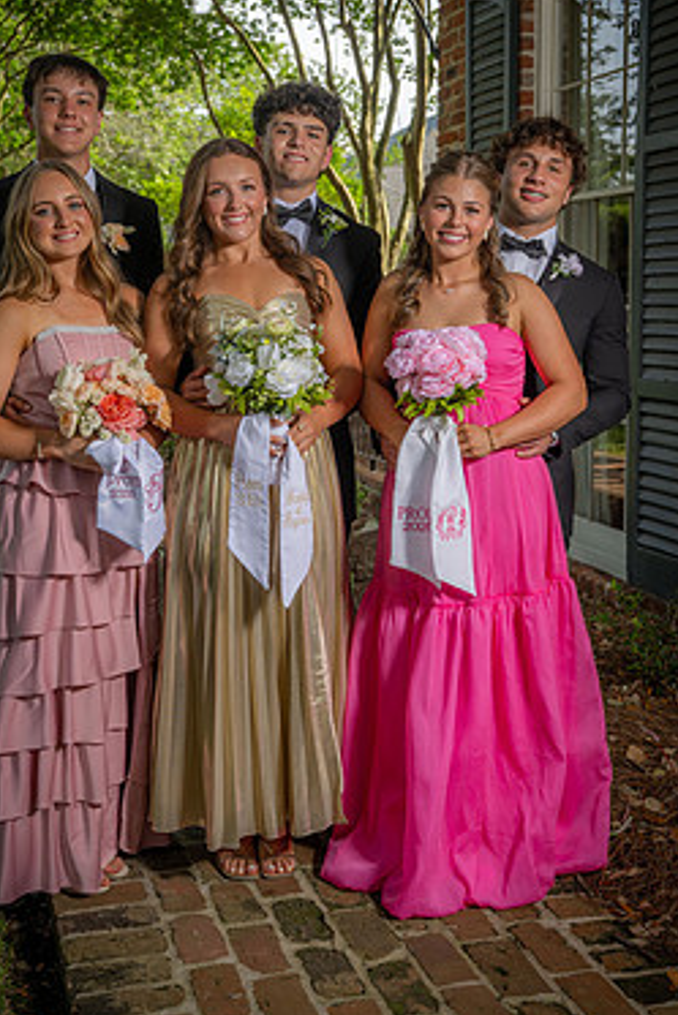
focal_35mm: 47
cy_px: 444
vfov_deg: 41.8
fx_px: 1326
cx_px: 310
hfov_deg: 28.7
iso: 100
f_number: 5.6
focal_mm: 39
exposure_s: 1/160
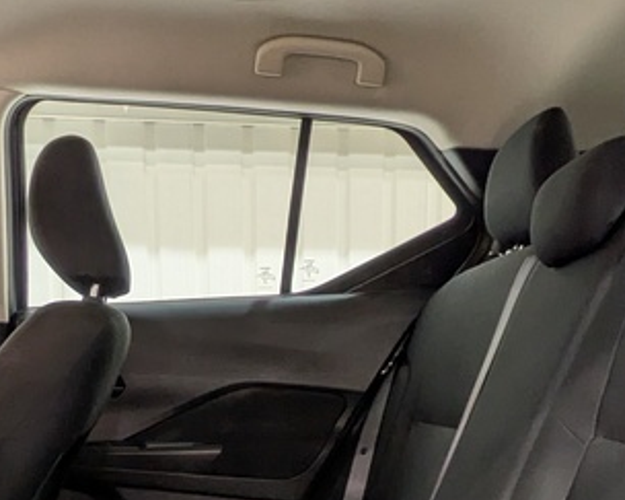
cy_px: 519
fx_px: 851
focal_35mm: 46
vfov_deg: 30.1
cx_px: 278
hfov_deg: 40.3
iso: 94
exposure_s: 1/30
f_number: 2.2
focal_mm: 1.83
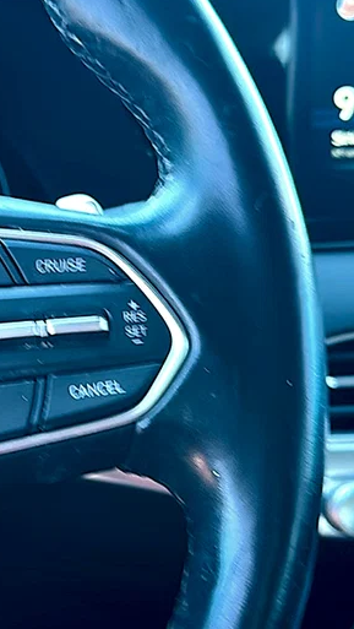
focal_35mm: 52
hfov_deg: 22.7
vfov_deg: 39.9
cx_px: 59
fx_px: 867
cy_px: 314
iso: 64
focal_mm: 6.86
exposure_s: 1/40
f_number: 1.78
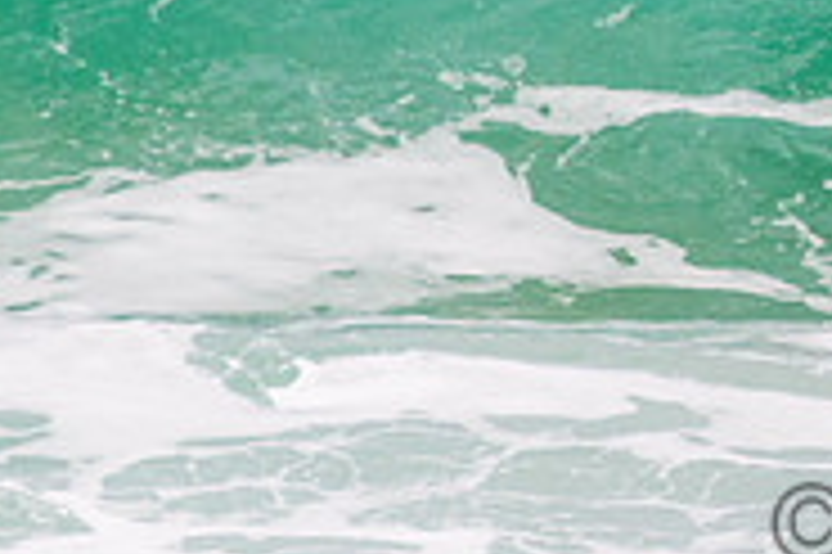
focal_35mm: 3191
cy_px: -460
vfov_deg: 0.4
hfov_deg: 0.6
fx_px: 73681
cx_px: 1203
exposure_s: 1/2000
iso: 1000
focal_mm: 800
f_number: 11
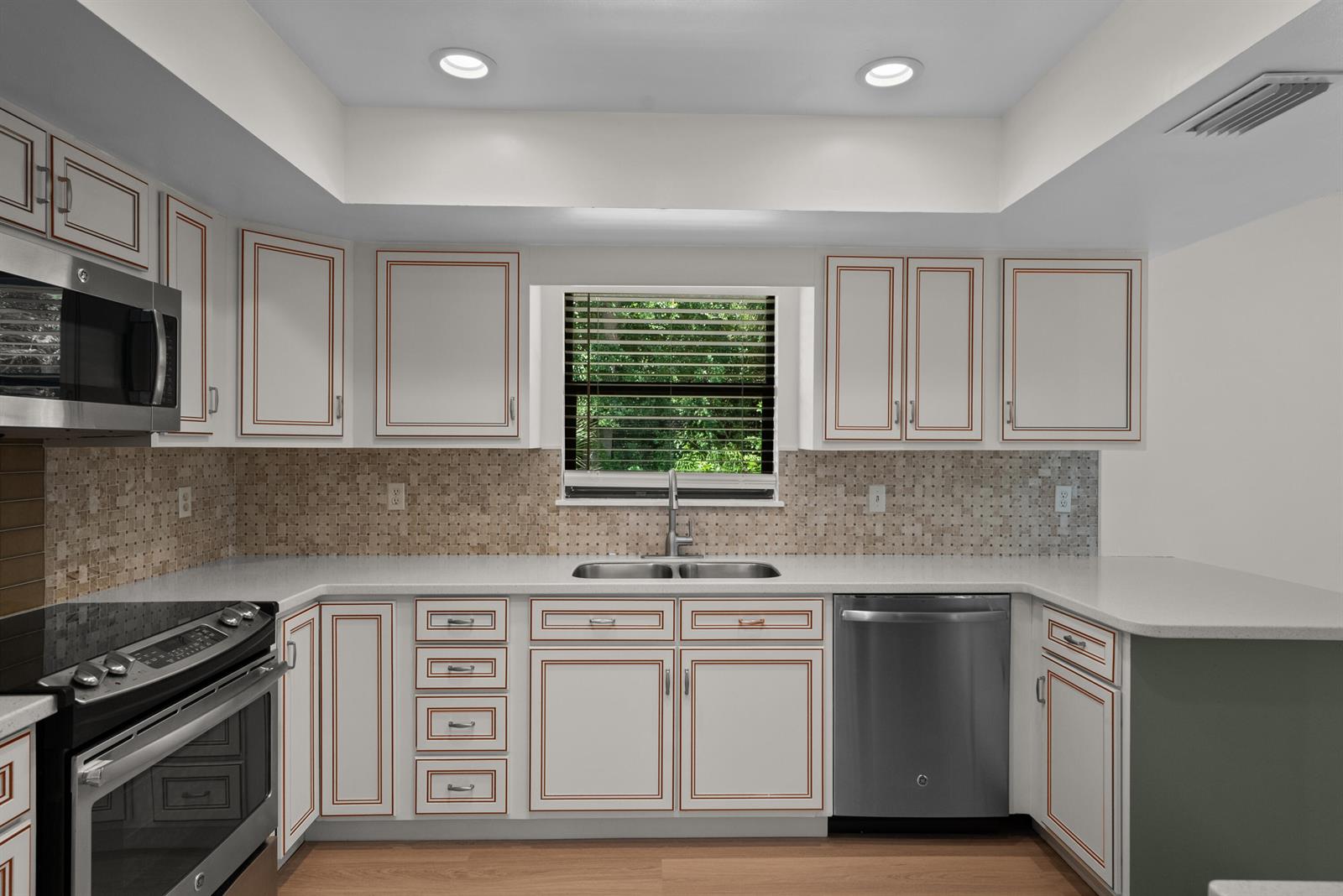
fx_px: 709
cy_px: 448
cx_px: 672
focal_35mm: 19
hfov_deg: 86.9
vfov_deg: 64.6
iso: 2000
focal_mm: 19
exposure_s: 1/5
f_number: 8
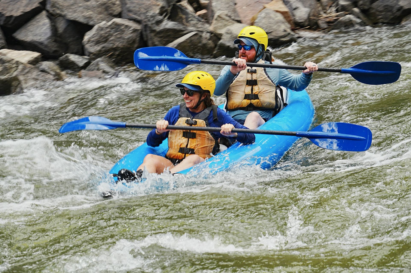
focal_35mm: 135
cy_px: 136
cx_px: 206
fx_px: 1540
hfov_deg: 15.2
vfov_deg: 10.1
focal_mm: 90
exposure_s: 1/160
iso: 160
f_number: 7.1
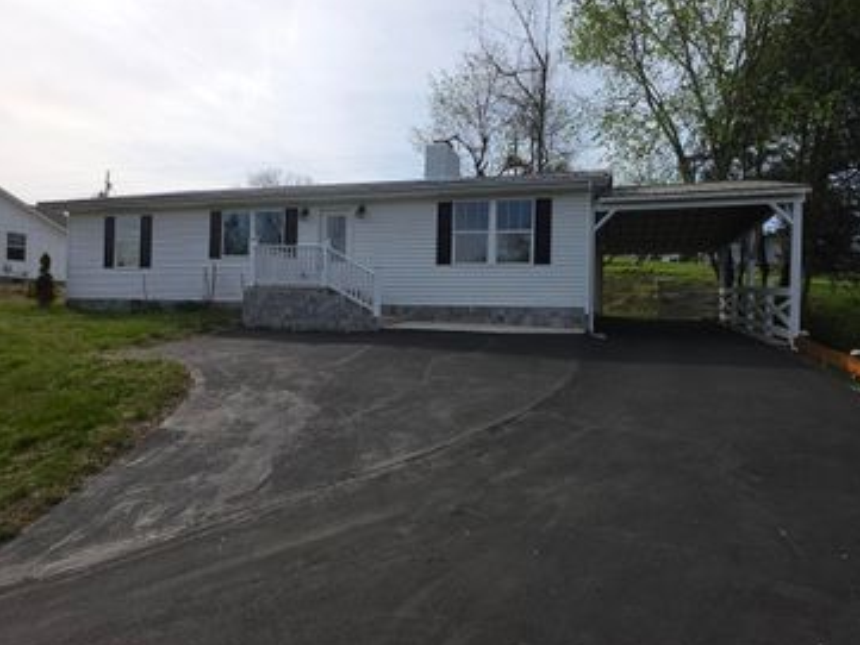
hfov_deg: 86.7
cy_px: 322
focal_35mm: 18
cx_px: 512
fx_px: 447
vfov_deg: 71.6
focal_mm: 2.2
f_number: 1.9
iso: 16
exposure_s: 1/1117
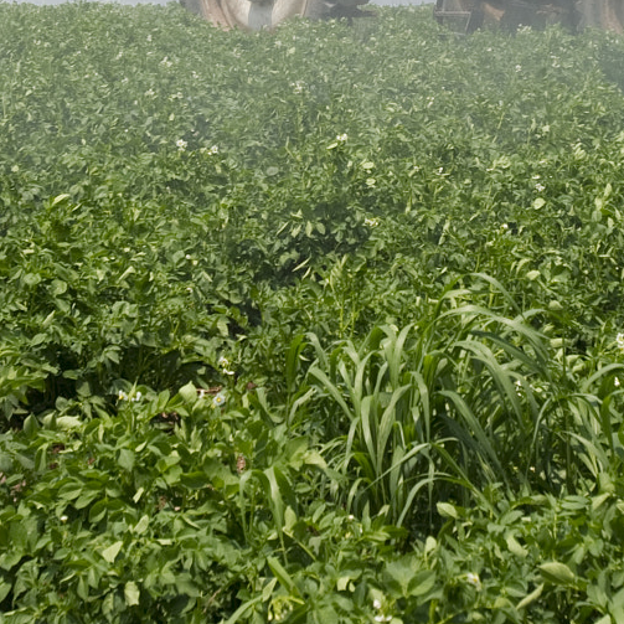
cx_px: 375
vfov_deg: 14.2
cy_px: -14
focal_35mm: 121
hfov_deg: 14.4
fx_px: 2468
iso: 200
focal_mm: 35
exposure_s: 1/320
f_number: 9
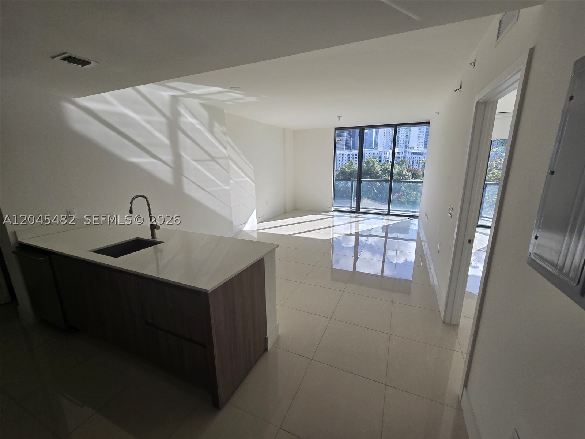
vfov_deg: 89.9
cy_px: 220
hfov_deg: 106.2
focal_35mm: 13
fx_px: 220
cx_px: 292
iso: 50
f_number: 2.2
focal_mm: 2.2
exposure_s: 1/272
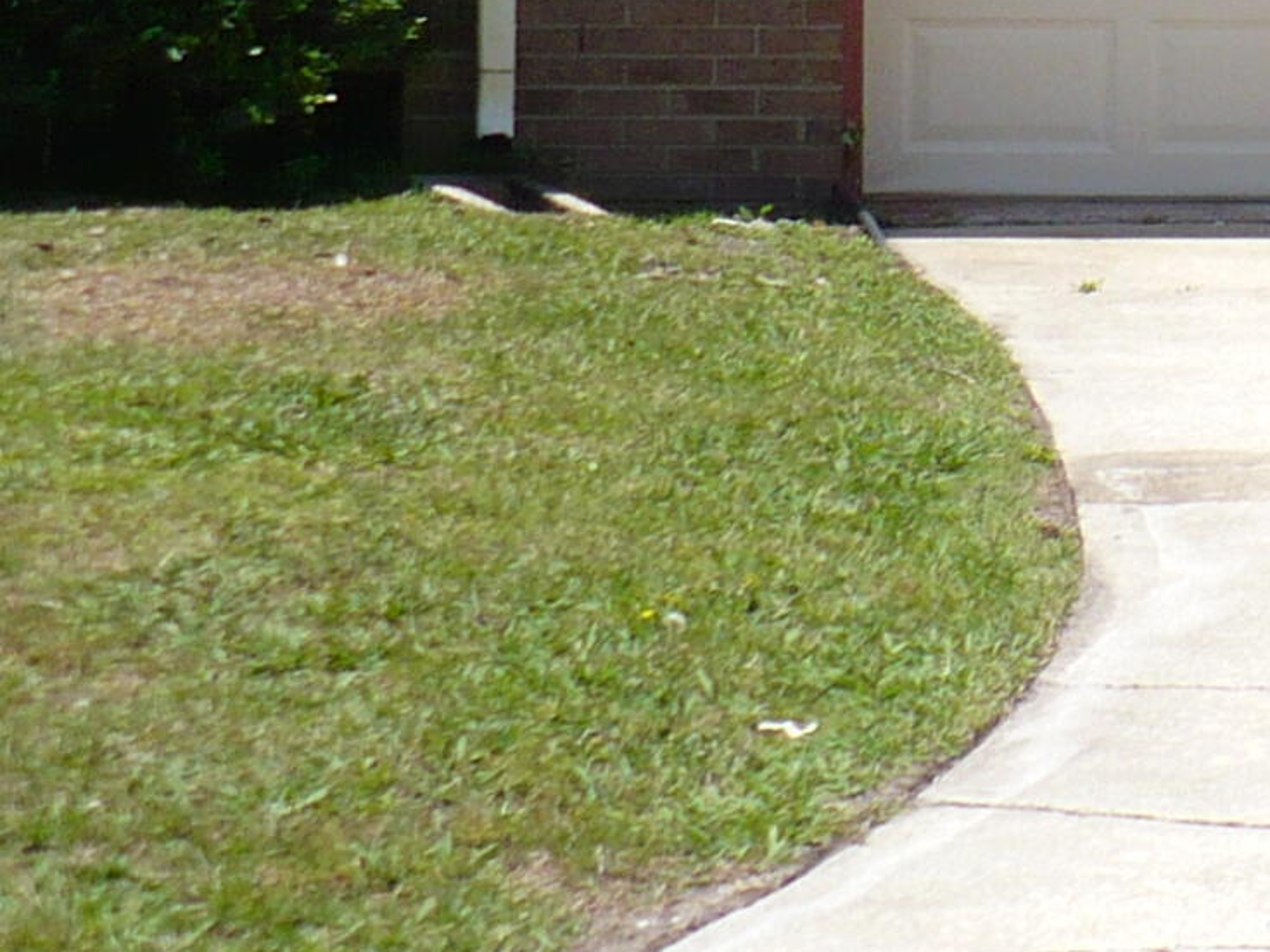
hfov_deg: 11.8
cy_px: -344
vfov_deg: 9.6
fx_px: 5539
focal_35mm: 151
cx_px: 2454
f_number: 2.8
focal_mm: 6.1
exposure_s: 1/1000
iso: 100
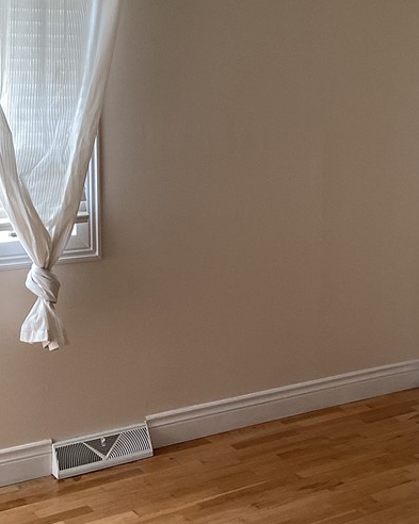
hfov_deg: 24.1
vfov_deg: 30.0
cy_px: 227
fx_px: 977
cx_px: 279
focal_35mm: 63
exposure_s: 1/60
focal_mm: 3.3
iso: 50
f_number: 2.4
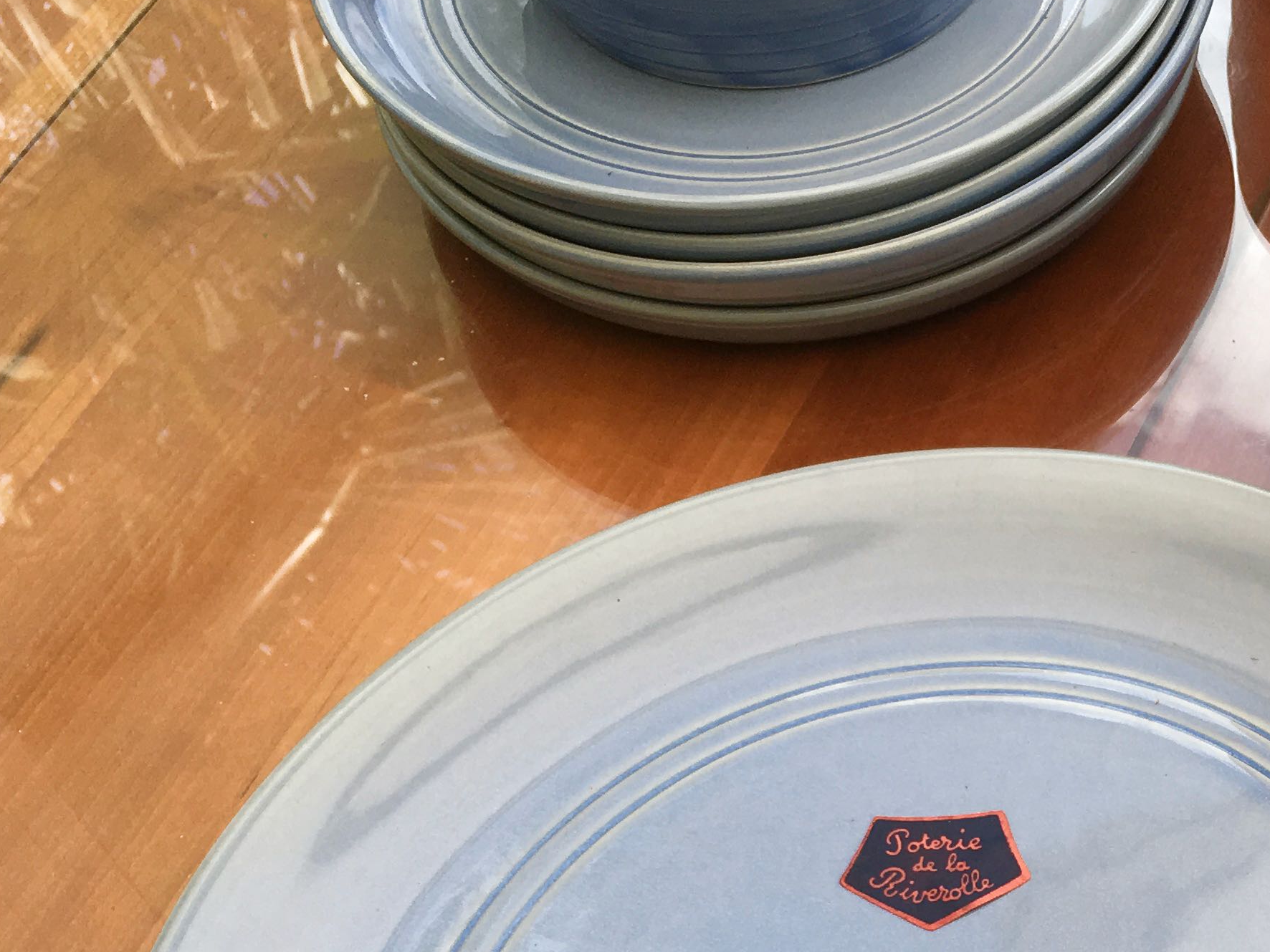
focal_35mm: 66
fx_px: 2421
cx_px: 1304
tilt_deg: -61.8
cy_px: 1004
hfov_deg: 27.5
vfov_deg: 21.3
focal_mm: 4.15
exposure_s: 1/463
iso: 25
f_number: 2.2
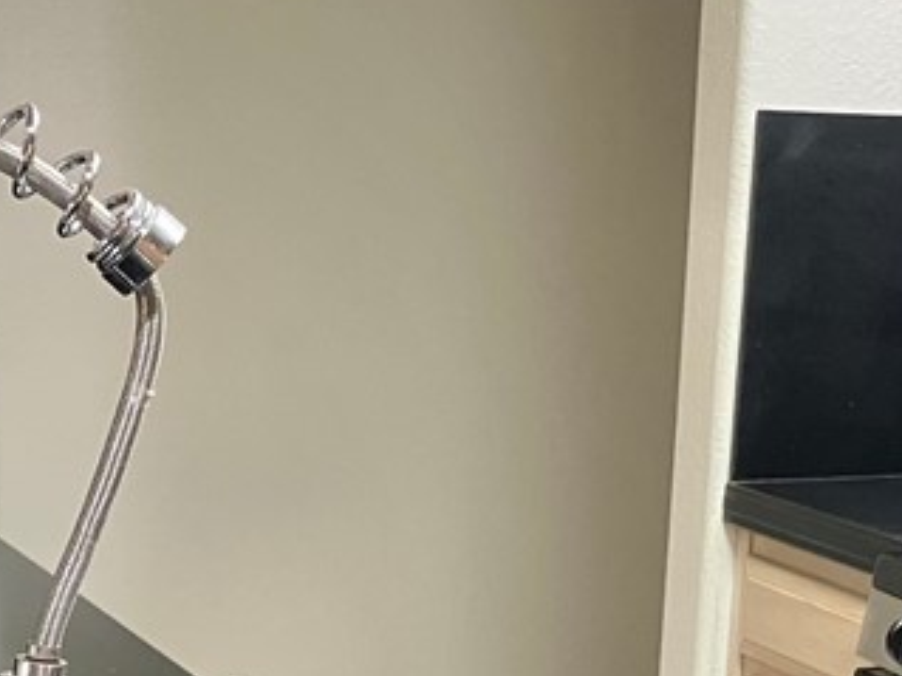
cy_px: 733
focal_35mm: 90
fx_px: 2344
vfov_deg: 16.0
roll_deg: -2.0
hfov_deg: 21.8
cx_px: 500
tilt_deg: -14.0
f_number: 1.8
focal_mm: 3.99
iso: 250
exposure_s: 1/60
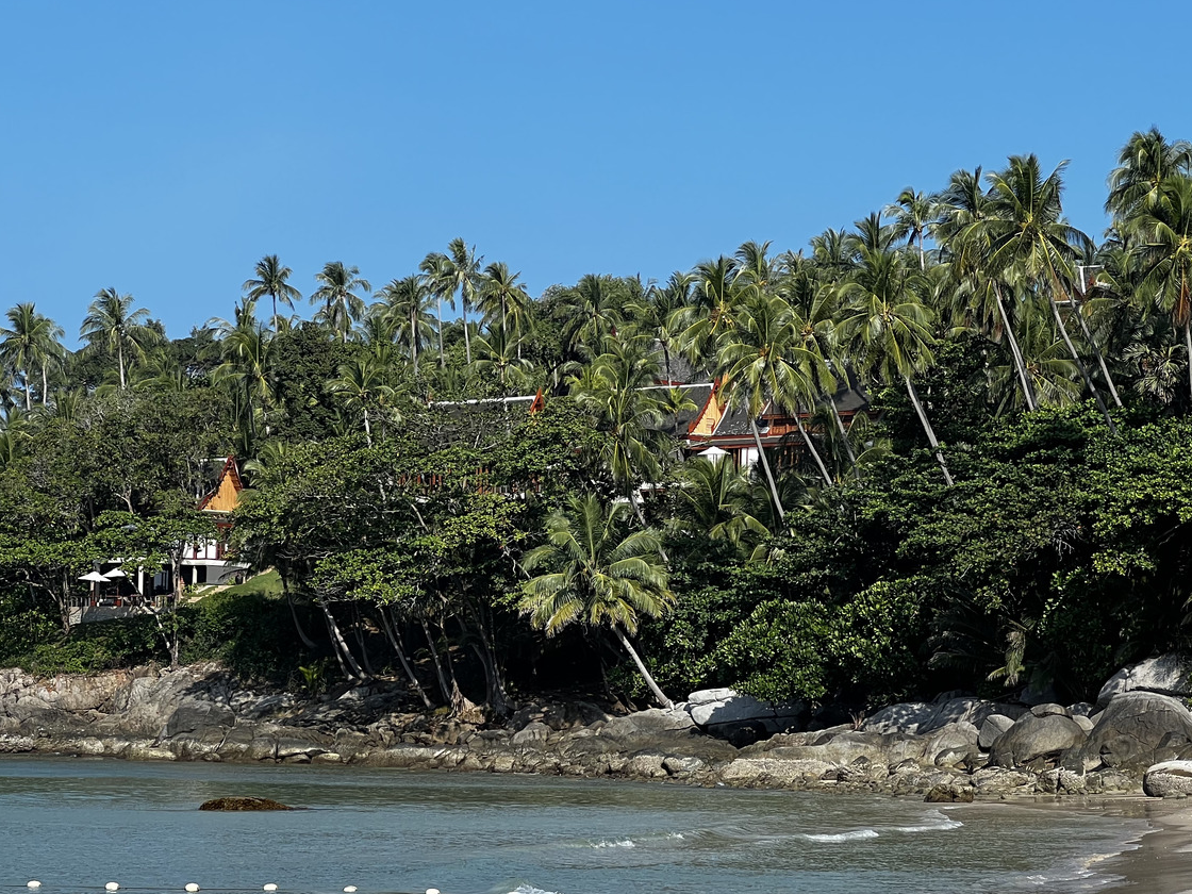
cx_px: 805
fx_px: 3788
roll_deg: -0.9
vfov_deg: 13.4
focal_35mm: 110
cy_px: 580
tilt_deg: +3.0
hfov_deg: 17.8
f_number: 2.8
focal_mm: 9
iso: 32
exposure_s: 1/713
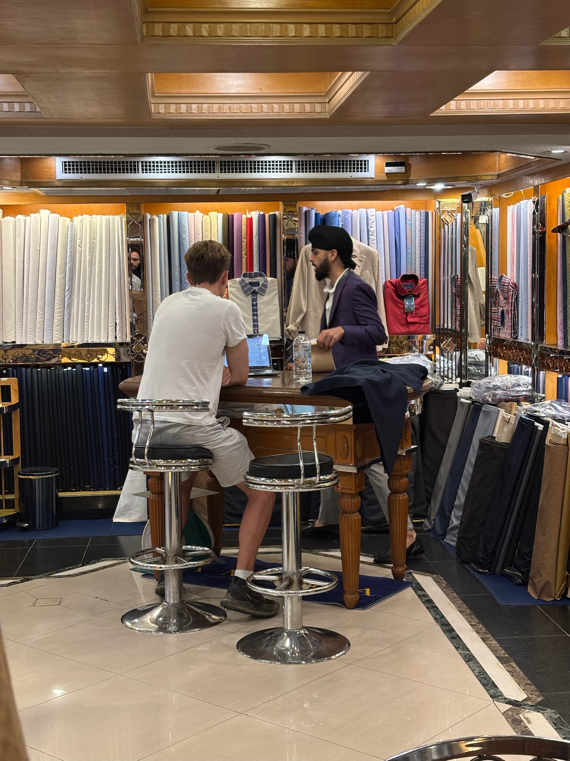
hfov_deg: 28.0
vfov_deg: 36.8
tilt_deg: -5.6
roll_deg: +0.7
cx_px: 285
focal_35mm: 52
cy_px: 380
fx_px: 1142
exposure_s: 1/60
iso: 100
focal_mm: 5.96
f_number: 1.6
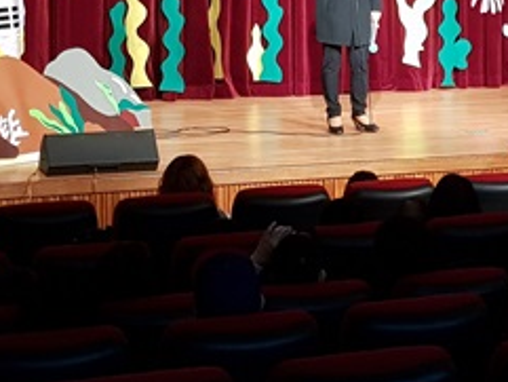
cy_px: -5
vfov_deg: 25.6
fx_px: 793
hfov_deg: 34.5
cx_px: 405
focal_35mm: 54
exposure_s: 1/40
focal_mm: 4.2
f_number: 1.7
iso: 160
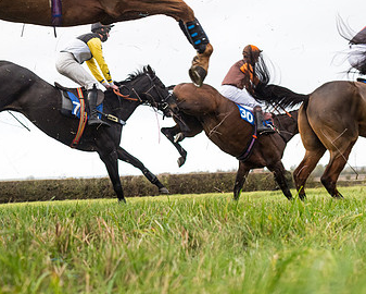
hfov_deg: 26.0
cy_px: 51
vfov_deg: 21.0
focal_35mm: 72
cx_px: 86
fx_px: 780
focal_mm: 35
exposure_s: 1/1250
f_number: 5
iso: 1600
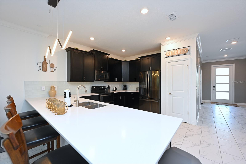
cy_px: 82
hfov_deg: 104.3
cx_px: 123
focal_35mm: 14
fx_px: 96
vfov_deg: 81.2
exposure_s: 1/60
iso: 450
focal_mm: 14
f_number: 4
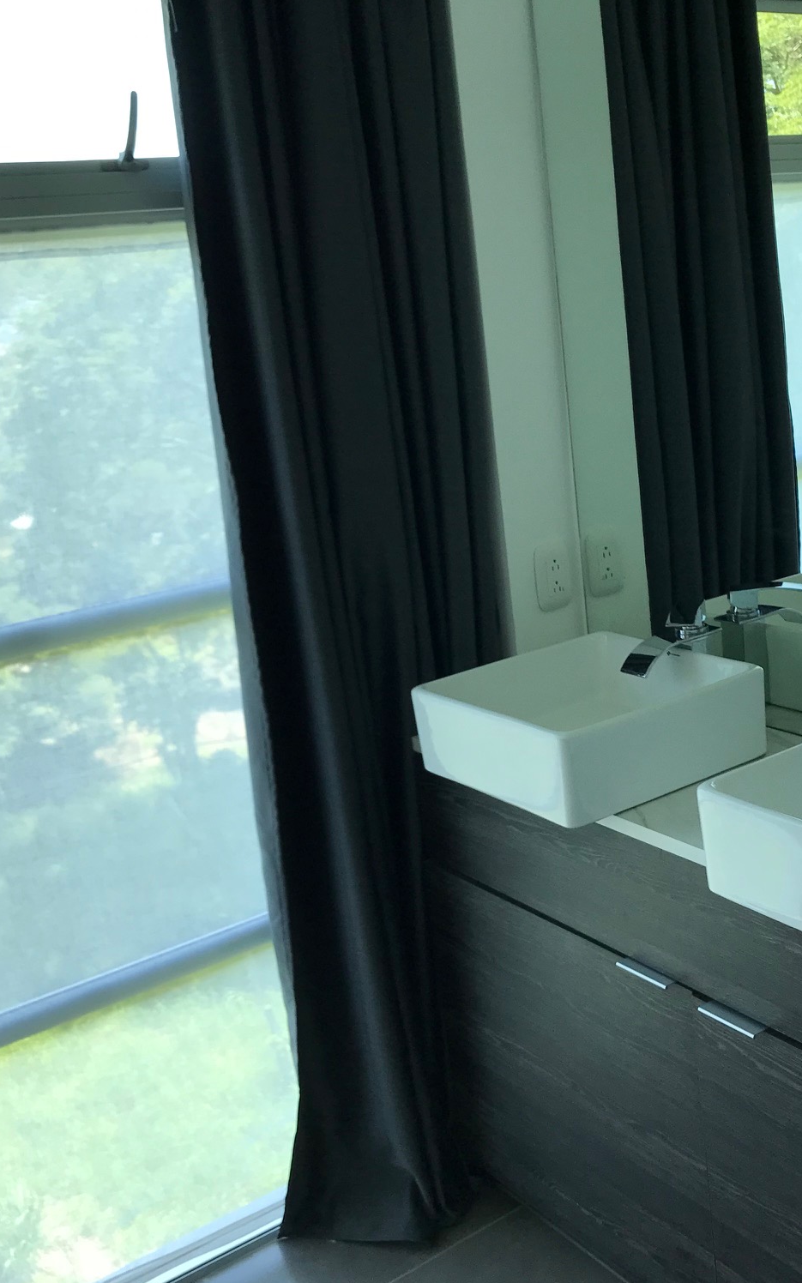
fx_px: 1399
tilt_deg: -14.8
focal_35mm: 40
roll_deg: +5.0
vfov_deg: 49.3
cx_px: 574
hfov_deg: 31.6
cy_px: 645
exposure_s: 1/129
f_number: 1.8
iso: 20
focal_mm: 3.99
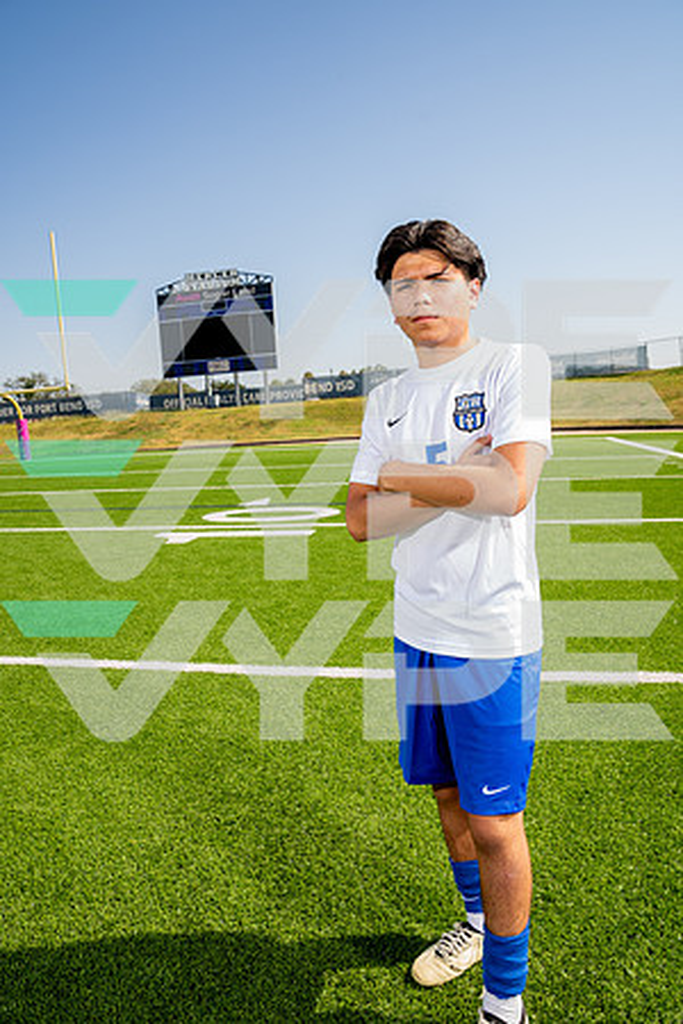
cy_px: 512
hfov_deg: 53.1
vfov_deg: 73.7
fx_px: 683
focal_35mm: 24
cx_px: 342
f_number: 7.1
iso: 50
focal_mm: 24
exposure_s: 1/125
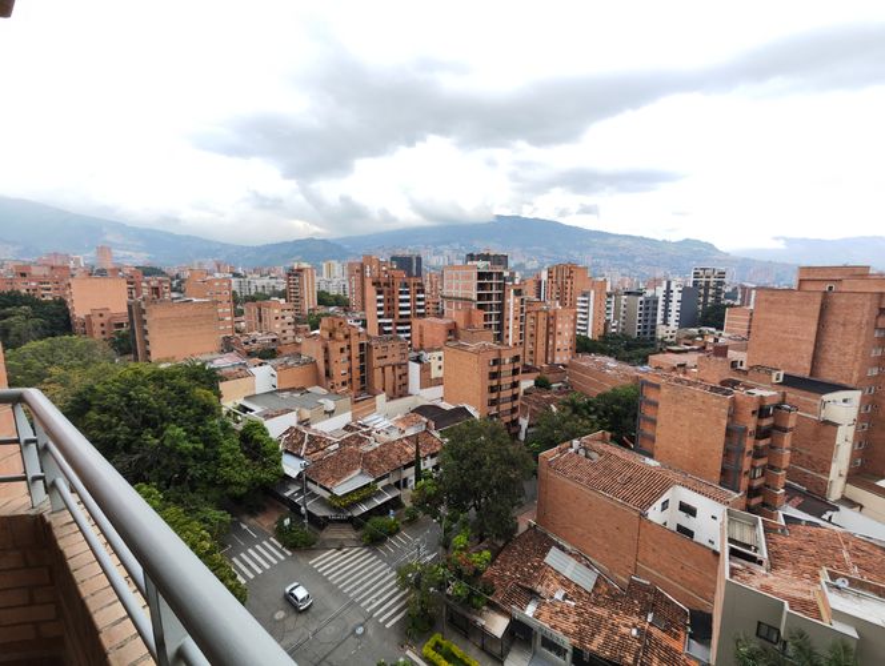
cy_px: 333
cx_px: 442
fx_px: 358
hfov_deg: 102.0
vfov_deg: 85.8
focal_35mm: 14
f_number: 2.2
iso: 100
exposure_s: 1/244
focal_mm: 2.16
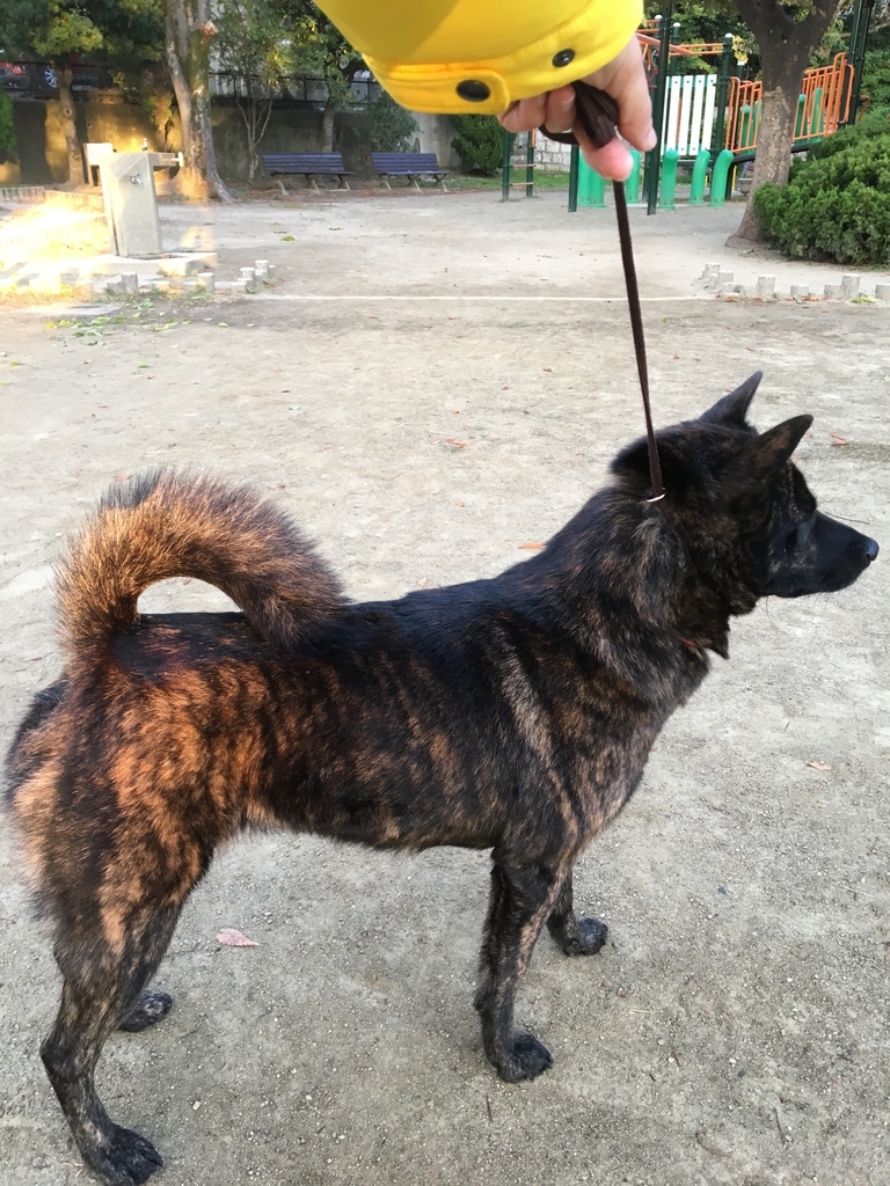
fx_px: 994
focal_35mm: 29
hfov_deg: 48.2
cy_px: 593
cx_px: 445
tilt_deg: -23.4
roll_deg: -0.4
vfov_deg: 61.7
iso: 32
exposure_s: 1/30
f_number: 2.2
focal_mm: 4.15
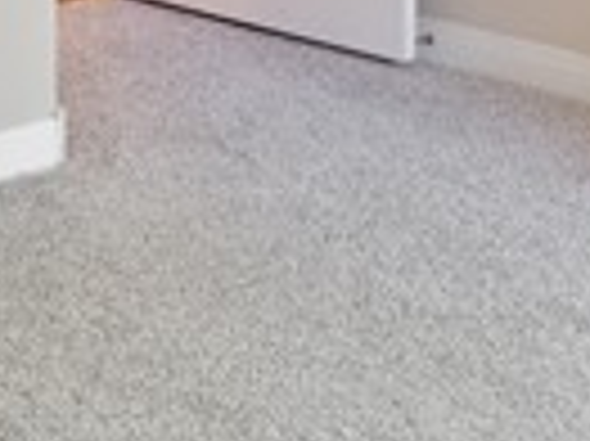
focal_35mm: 128
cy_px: -558
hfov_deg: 15.2
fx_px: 2180
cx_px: 5
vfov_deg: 10.3
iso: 1250
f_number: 2.8
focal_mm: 16
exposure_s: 1/125
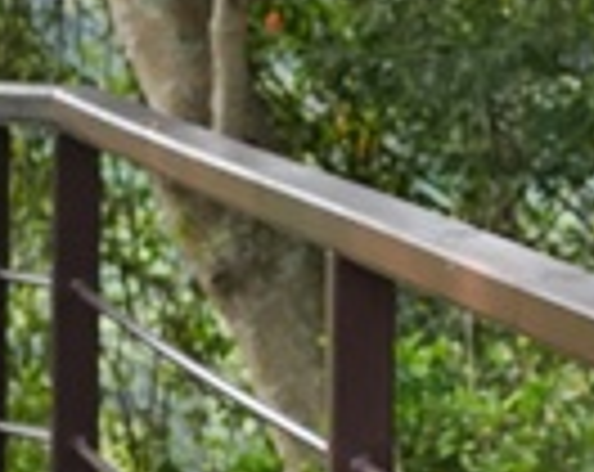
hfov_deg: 8.3
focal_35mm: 230
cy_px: 20
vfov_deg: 6.7
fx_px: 4041
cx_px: 788
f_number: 8
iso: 1250
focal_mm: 31.6
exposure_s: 1/400
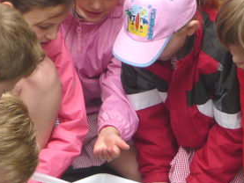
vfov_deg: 5.0
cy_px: 131
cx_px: 65
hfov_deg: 6.7
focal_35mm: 296
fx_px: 2087
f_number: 5.8
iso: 125
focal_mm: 19.9
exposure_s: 1/60
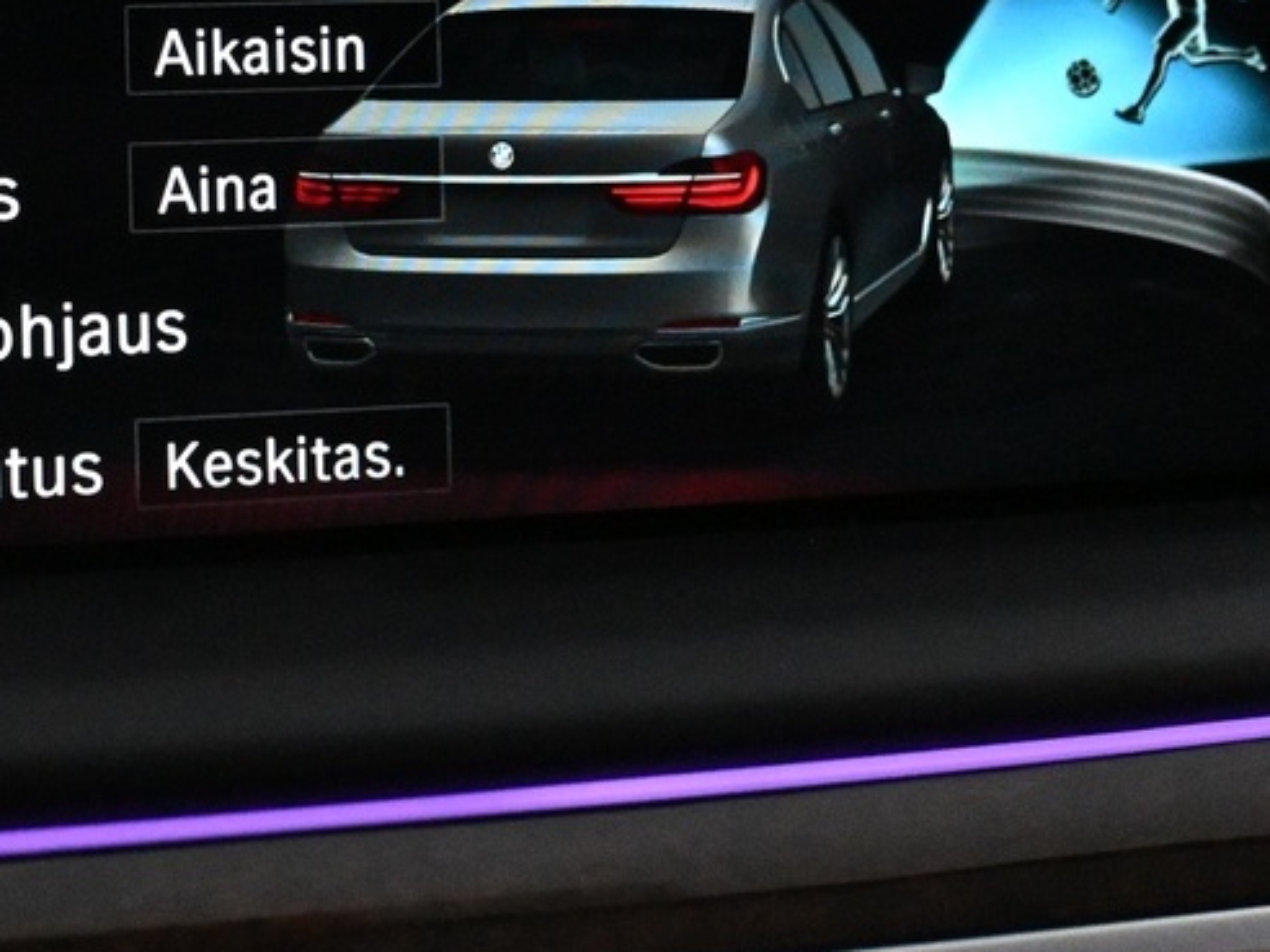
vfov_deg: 15.3
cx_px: -23
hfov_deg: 20.0
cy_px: 5
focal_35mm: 95
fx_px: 3485
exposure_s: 1/250
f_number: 3.8
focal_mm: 20
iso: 4000
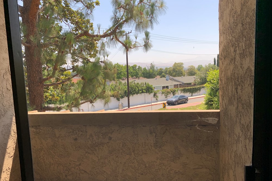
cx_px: 139
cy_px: 98
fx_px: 212
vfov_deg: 46.3
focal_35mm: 28
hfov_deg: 65.5
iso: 25
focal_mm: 4.25
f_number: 1.8
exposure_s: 1/419
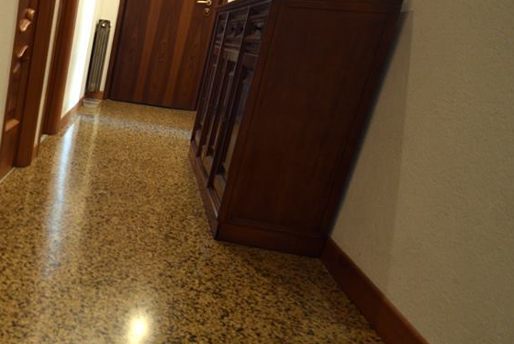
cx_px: -150
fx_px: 571
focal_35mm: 40
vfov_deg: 33.2
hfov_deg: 34.6
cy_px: 224
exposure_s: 1/25
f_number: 2.8
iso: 400
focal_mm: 14
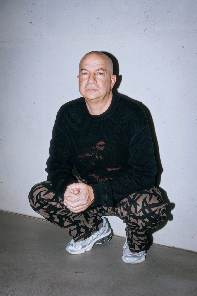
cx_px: 98
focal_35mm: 45
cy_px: 148
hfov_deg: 30.1
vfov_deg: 44.0
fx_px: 366
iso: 400
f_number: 9
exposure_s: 1/250
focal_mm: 44.6
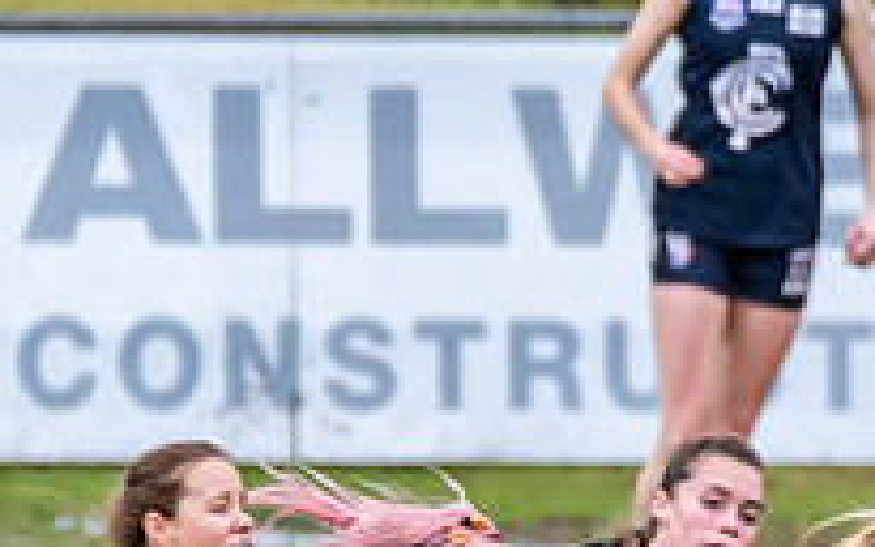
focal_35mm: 2597
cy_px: 887
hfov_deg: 0.8
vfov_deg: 0.5
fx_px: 61913
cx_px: 575
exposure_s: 1/800
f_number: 7.1
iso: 1250
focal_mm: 450
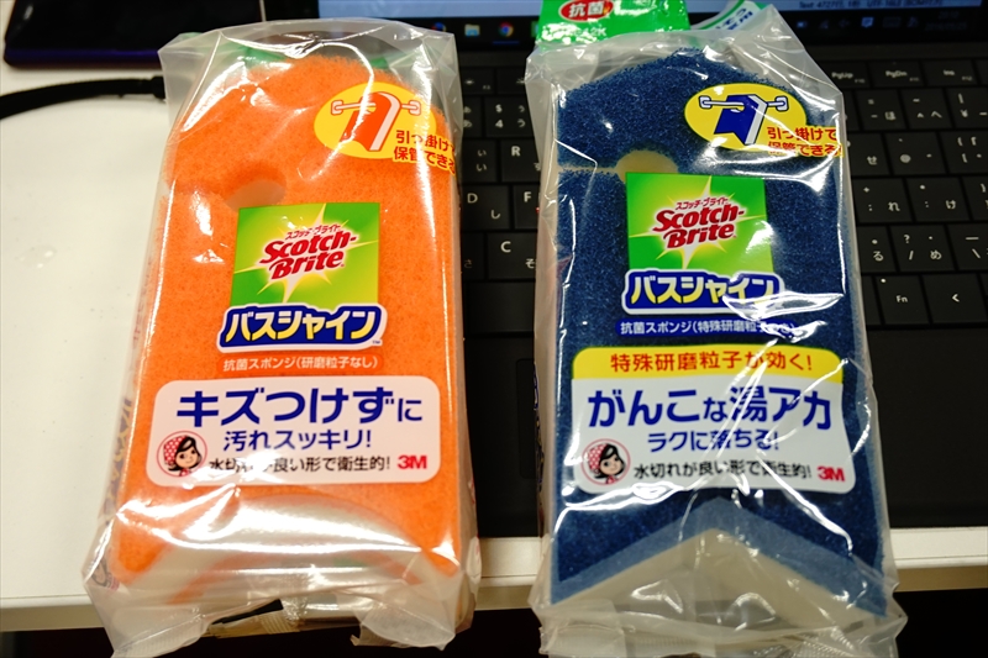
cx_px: 494
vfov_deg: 35.9
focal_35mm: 37
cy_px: 329
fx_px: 1015
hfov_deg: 51.9
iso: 400
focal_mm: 25
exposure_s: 1/60
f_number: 4.5
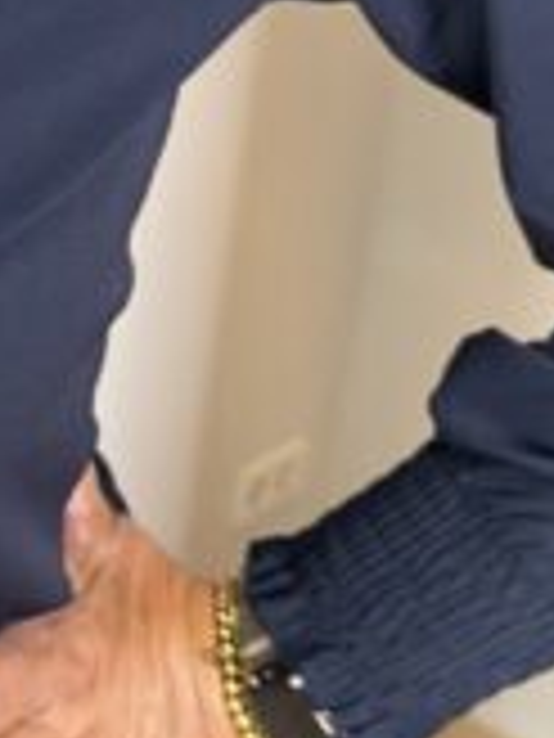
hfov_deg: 17.7
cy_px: 241
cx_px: -158
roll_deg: -2.0
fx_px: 1664
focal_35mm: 78
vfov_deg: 24.9
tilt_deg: -22.1
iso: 125
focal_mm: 6.76
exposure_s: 1/50
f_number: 1.78
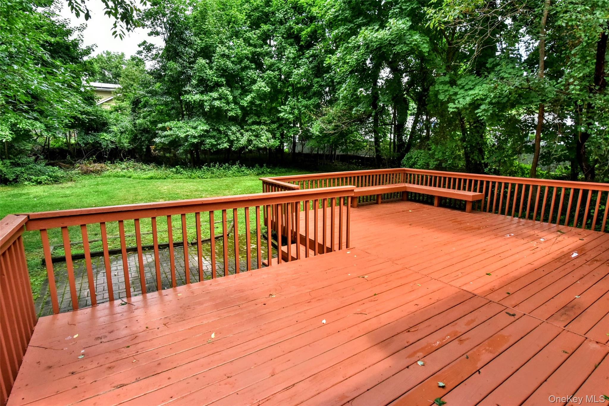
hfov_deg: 90.0
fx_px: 305
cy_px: 203
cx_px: 304
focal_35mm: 18
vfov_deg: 67.4
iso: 6400
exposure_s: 1/2500
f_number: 8
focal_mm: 18
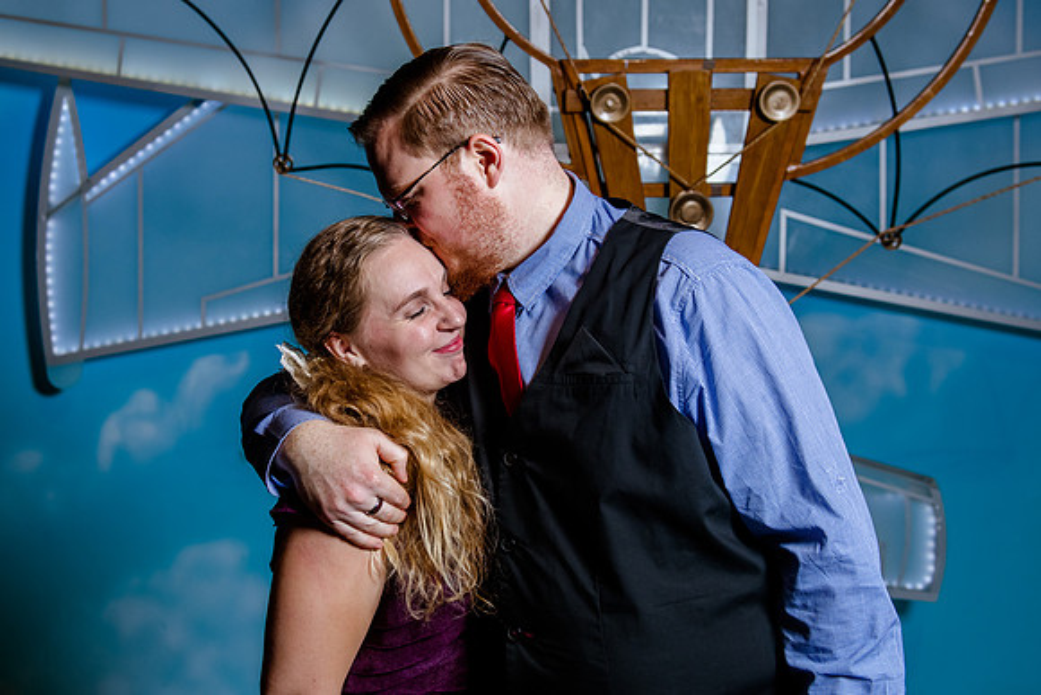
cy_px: 279
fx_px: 1540
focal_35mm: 53
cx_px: 449
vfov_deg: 25.4
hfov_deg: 37.3
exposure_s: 1/125
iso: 400
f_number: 4
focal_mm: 38
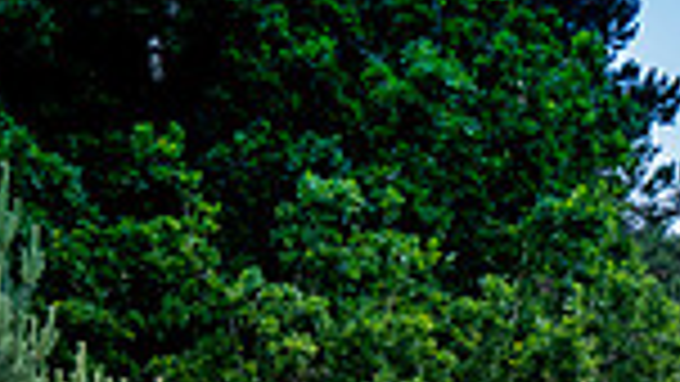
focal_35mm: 523
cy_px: 829
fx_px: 9432
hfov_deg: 4.1
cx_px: 1270
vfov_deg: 2.3
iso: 640
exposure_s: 1/320
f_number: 7.1
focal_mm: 130
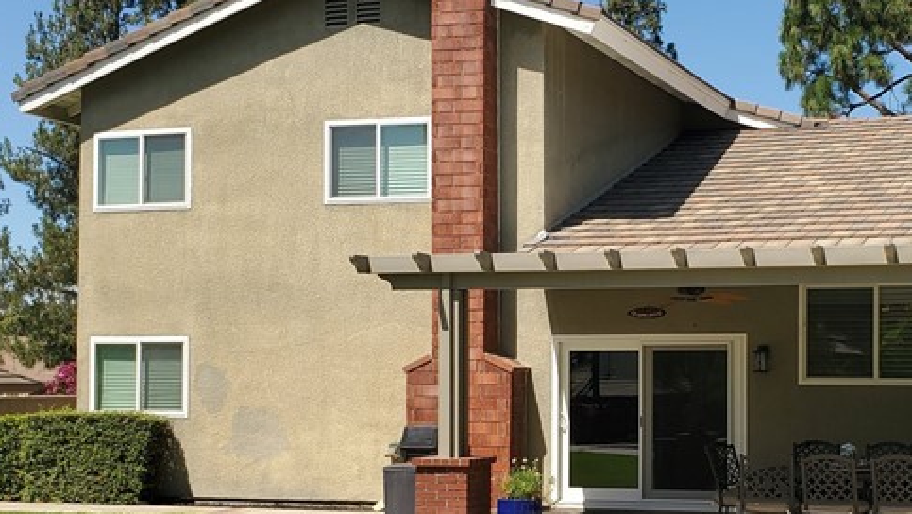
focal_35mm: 60
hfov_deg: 34.1
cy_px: 348
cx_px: 701
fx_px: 1451
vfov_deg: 20.0
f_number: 2.4
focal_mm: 4.3
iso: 50
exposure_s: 1/1503
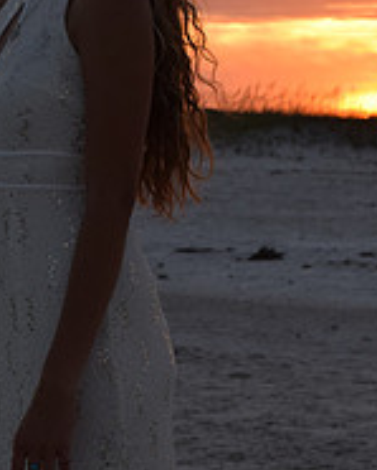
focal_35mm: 202
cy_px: 121
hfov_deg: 7.7
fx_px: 2815
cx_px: 214
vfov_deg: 9.5
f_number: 8
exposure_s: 1/250
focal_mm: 46
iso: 400
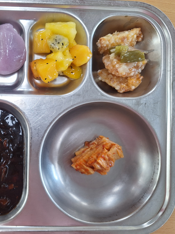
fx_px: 209
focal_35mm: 31
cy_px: 117
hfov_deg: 42.3
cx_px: 23
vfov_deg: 58.4
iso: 64
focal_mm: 5.54
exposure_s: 1/120
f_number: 1.8
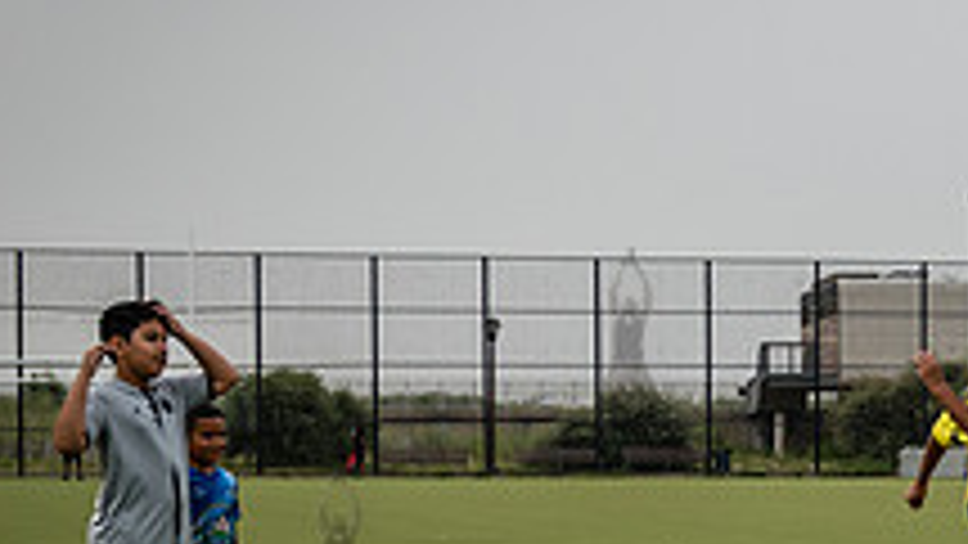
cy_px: 552
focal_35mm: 153
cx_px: 1391
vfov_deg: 7.9
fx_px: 3928
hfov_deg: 13.4
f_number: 4
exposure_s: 1/2500
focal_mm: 40
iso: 250
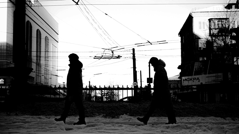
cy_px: 96
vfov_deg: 26.1
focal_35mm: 45
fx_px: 288
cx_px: 128
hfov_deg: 45.1
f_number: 2.8
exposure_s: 1/1000
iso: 160
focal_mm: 29
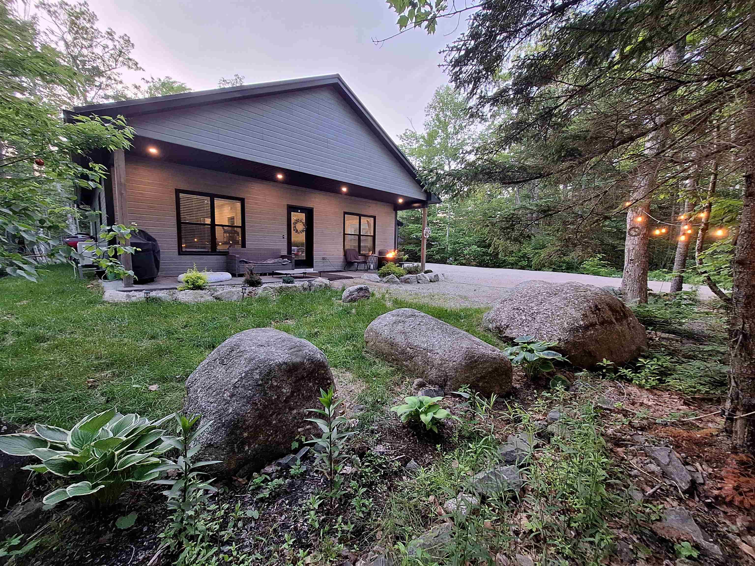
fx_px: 284
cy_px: 283
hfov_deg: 106.2
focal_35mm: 13
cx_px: 378
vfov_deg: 89.9
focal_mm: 1.74
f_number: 2.2
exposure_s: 1/40
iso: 125
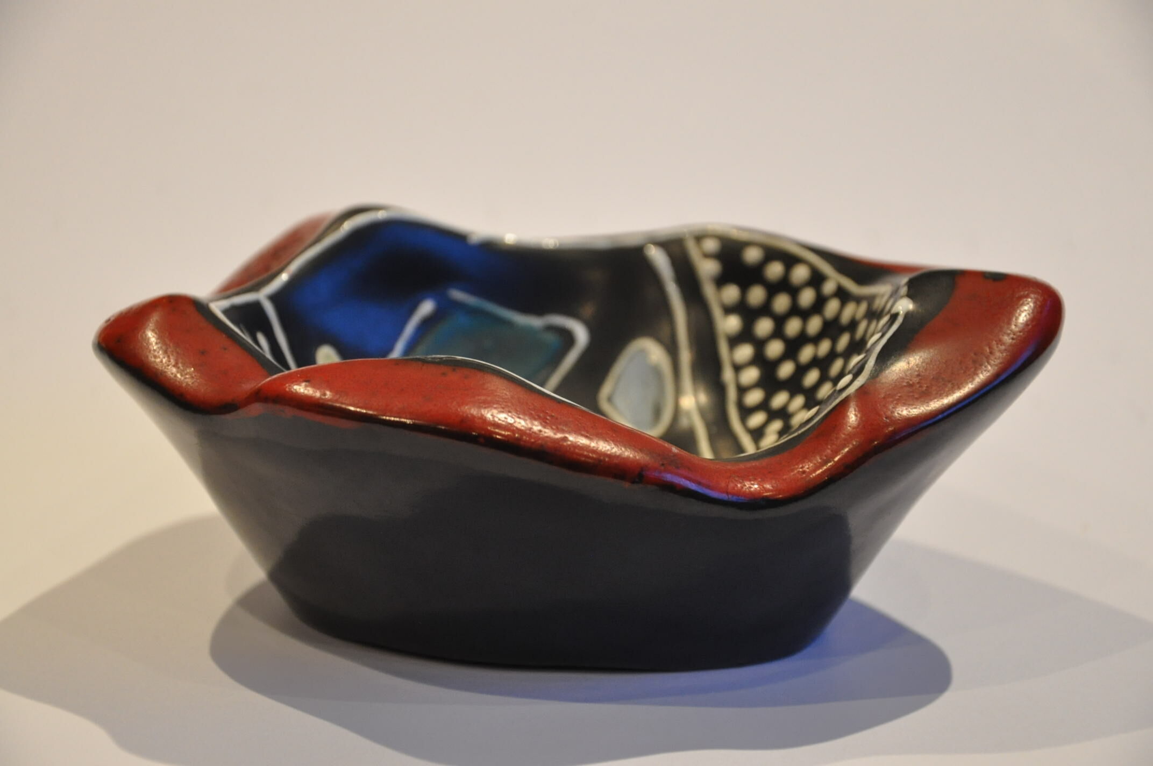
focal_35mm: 112
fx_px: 3599
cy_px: 383
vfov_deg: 12.1
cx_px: 576
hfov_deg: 18.2
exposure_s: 1/30
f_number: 5.3
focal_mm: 75
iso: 1600
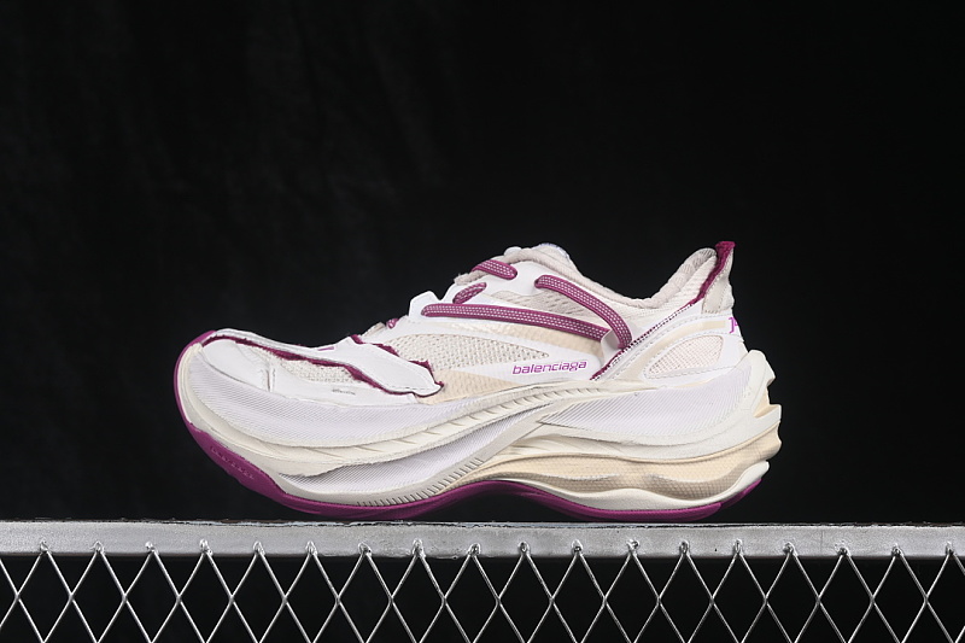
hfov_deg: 27.0
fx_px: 2010
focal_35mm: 75
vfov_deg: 18.2
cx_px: 482
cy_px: 322
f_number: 8
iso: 160
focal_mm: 50
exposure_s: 1/80
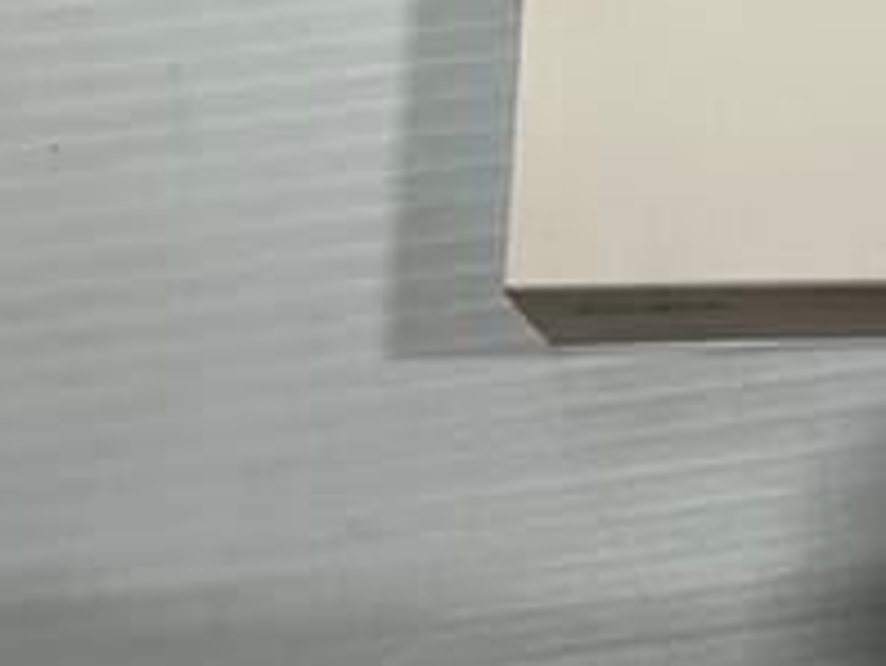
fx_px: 1818
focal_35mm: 71
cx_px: 931
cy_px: -101
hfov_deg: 25.7
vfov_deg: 19.7
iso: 16
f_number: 1.8
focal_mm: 3
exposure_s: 1/128
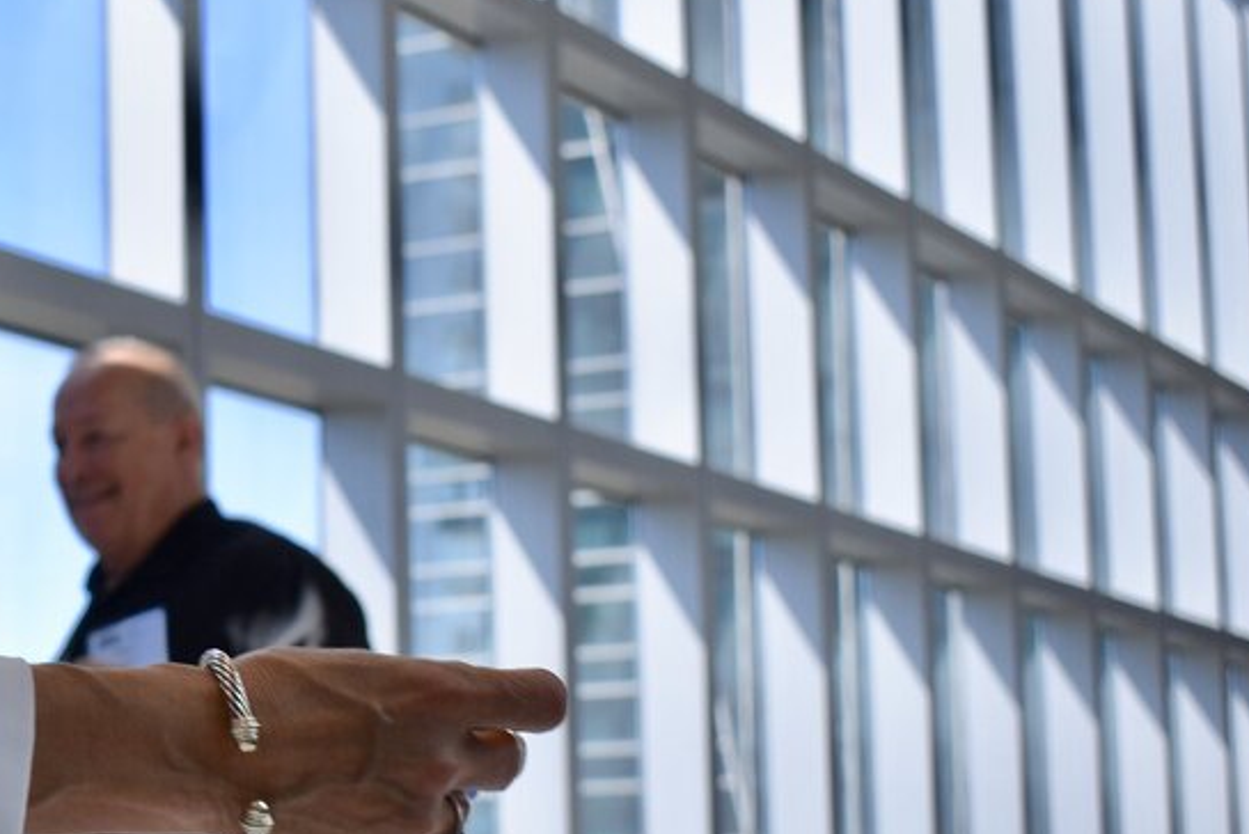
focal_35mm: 99
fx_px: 3436
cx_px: 55
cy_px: 518
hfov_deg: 20.1
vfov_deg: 13.8
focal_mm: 30
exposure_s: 1/250
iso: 220
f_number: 5.6
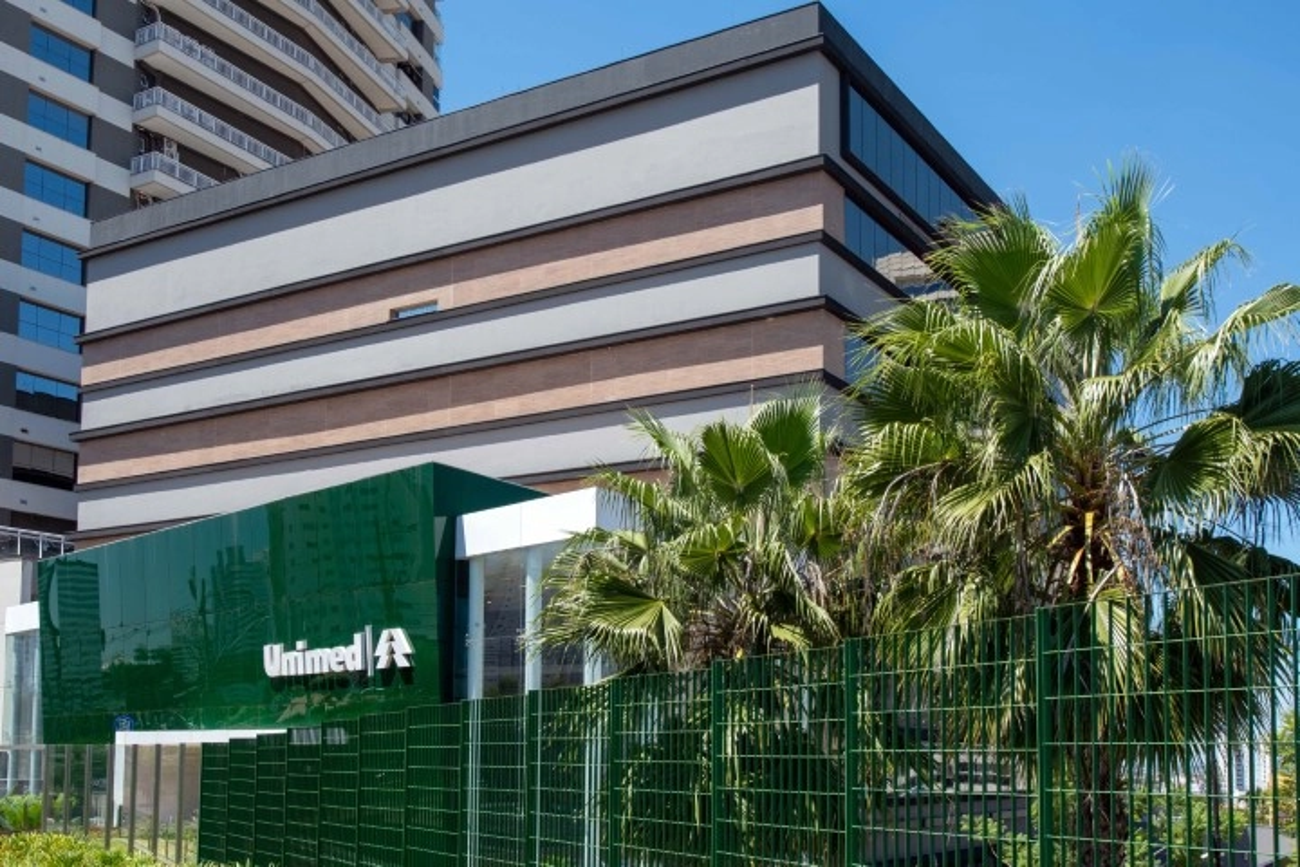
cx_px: 650
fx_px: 1300
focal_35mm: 36
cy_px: 434
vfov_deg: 36.9
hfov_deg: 53.1
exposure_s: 1/250
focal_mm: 24
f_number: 9
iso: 250
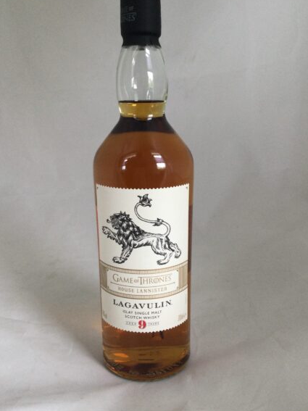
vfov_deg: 52.6
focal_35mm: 35
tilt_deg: -10.0
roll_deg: +1.5
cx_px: 162
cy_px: 187
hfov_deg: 40.7
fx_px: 415
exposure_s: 1/33
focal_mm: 3.3
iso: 40
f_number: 2.4
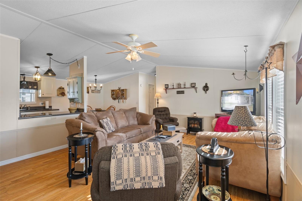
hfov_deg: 93.3
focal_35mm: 17
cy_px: 100
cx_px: 151
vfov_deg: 70.4
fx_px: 143
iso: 320
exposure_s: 1/1.67
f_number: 8
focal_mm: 17
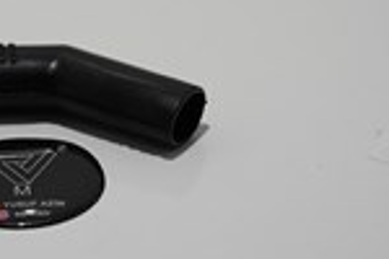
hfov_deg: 9.0
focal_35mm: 227
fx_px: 2453
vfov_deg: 6.1
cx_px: 78
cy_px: 92
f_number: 4
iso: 80
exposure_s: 1/400
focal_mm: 85
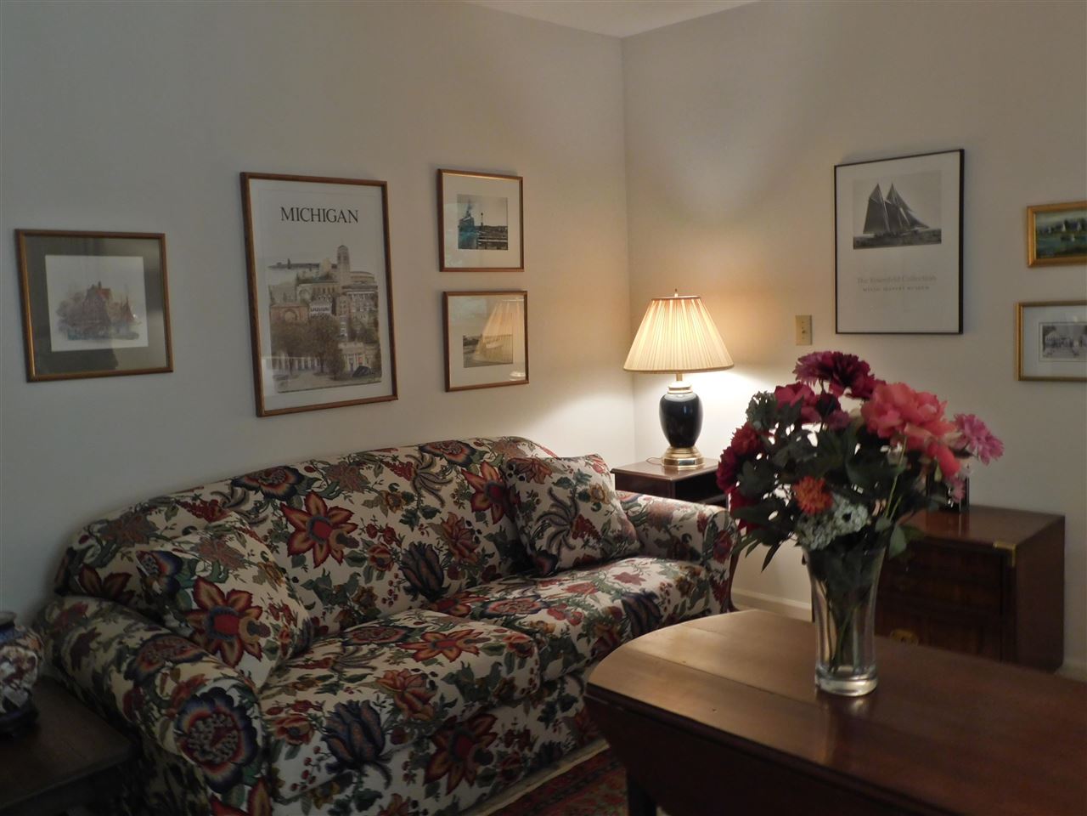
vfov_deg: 46.8
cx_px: 544
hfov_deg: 60.0
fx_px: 942
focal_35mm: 30
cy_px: 408
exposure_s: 1/20
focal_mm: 5.3
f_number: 3.2
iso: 400
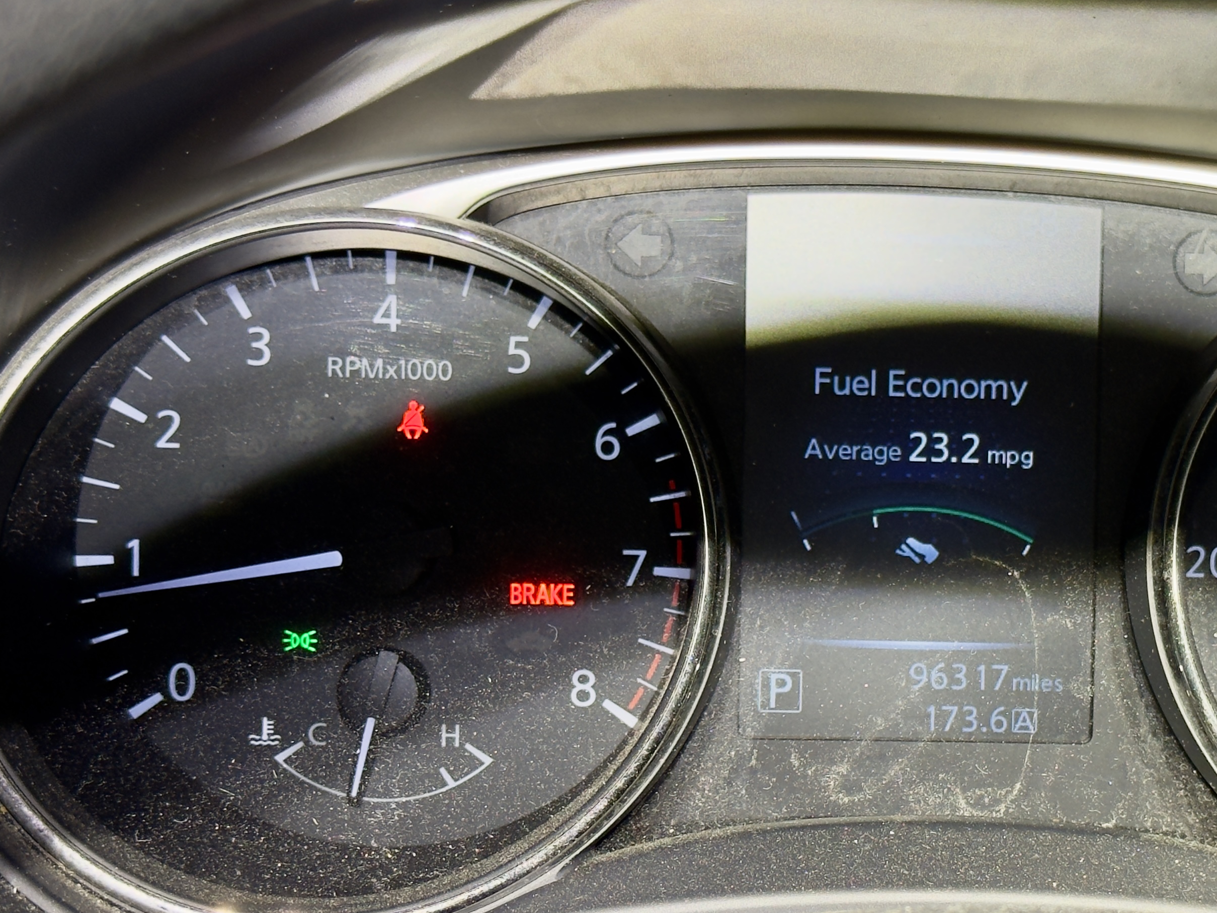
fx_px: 2812
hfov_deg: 24.0
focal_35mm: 80
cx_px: 999
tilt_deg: -24.3
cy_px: 573
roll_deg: -2.9
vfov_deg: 18.4
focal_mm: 6.76
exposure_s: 1/56
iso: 100
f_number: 1.78
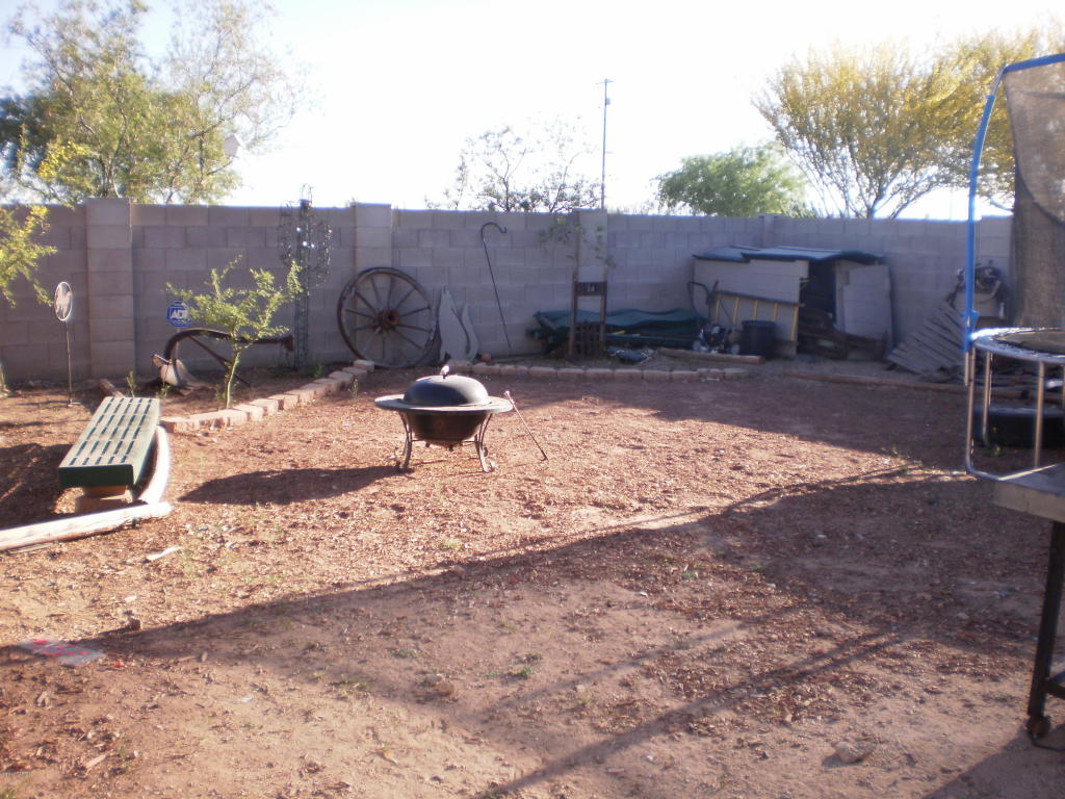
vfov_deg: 37.7
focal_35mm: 38
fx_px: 1169
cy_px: 400
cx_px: 532
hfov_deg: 49.0
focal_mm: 6.3
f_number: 3.1
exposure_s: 1/320
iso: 100
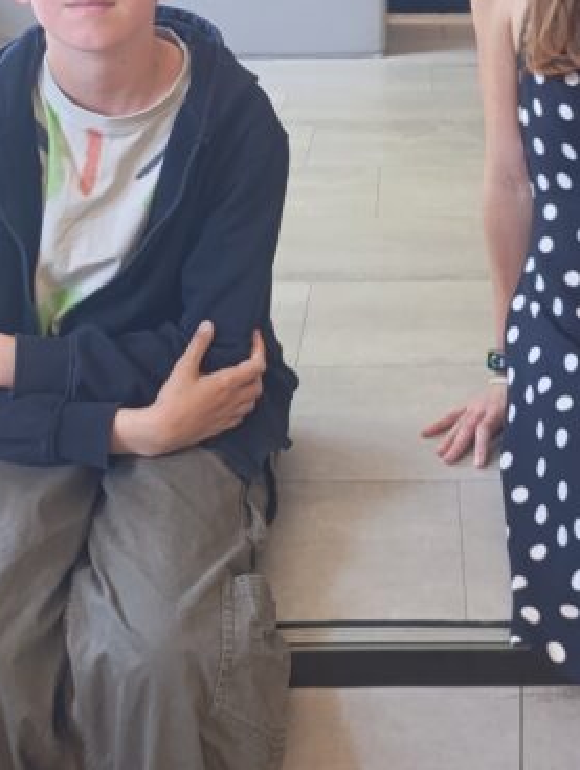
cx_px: 420
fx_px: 1426
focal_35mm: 64
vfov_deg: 27.9
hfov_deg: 22.8
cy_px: -50
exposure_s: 1/50
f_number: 1.6
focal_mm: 6.14
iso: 800
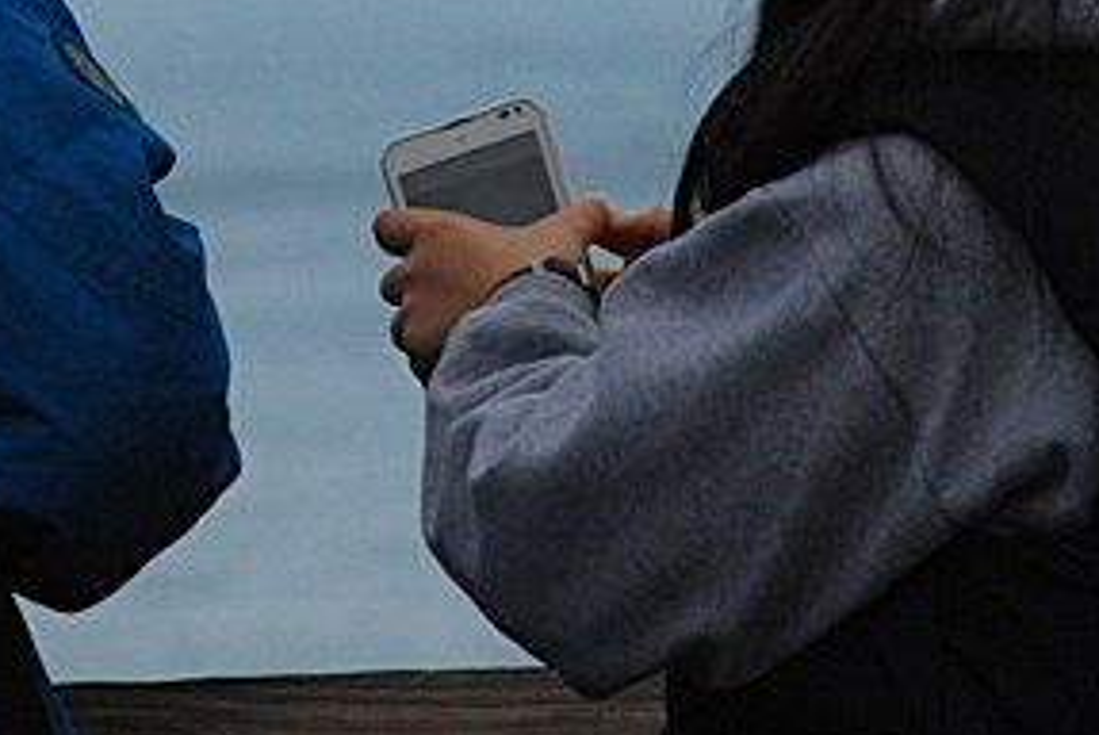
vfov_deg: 2.4
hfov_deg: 3.6
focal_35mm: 564
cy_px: -237
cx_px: 502
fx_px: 17247
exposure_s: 1/1250
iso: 400
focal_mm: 135
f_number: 5.6
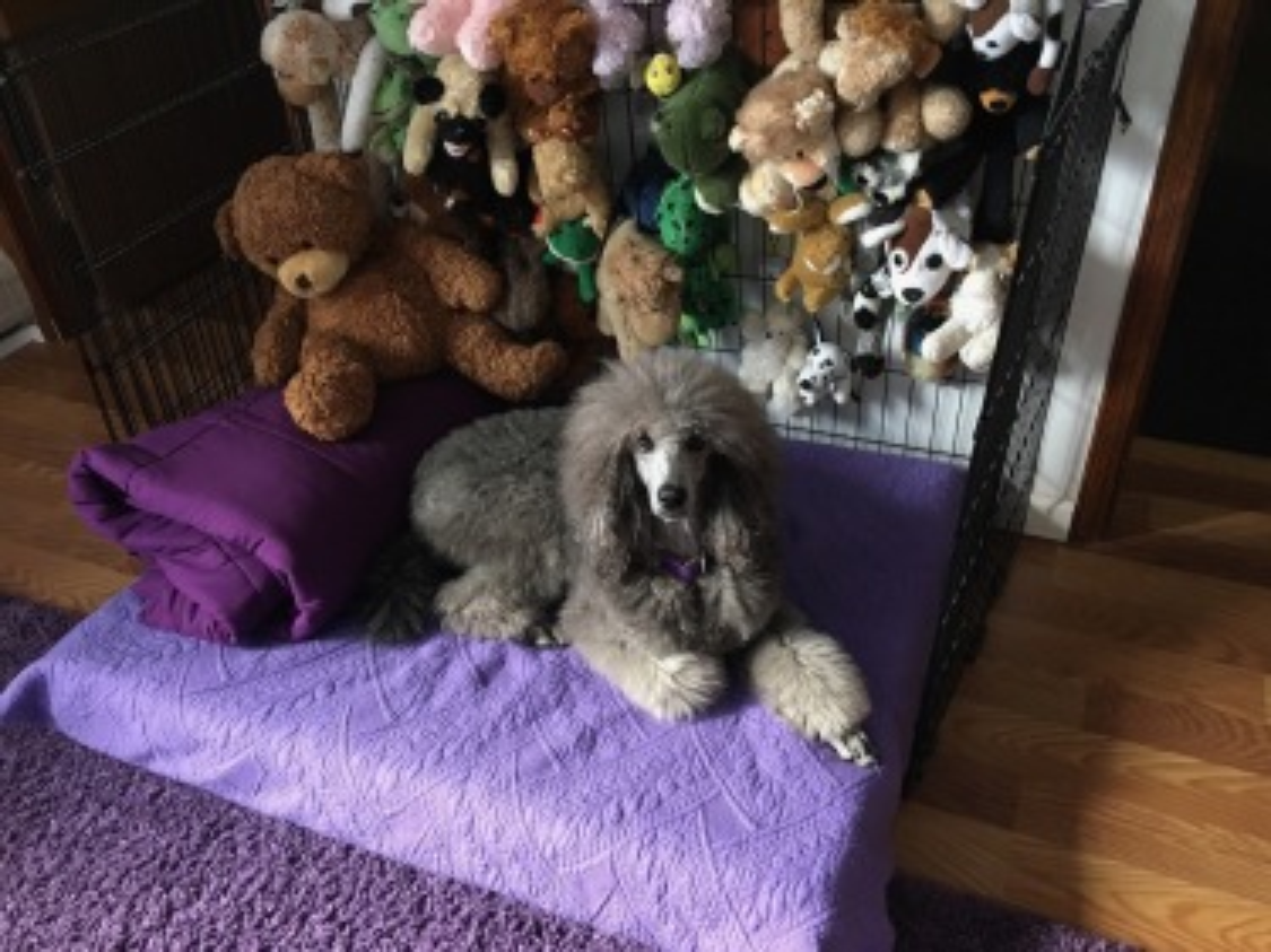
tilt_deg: -37.6
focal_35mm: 29
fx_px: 1064
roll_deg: +3.2
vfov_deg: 48.2
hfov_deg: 61.7
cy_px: 476
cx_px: 636
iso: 200
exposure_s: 1/15
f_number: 2.2
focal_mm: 4.15
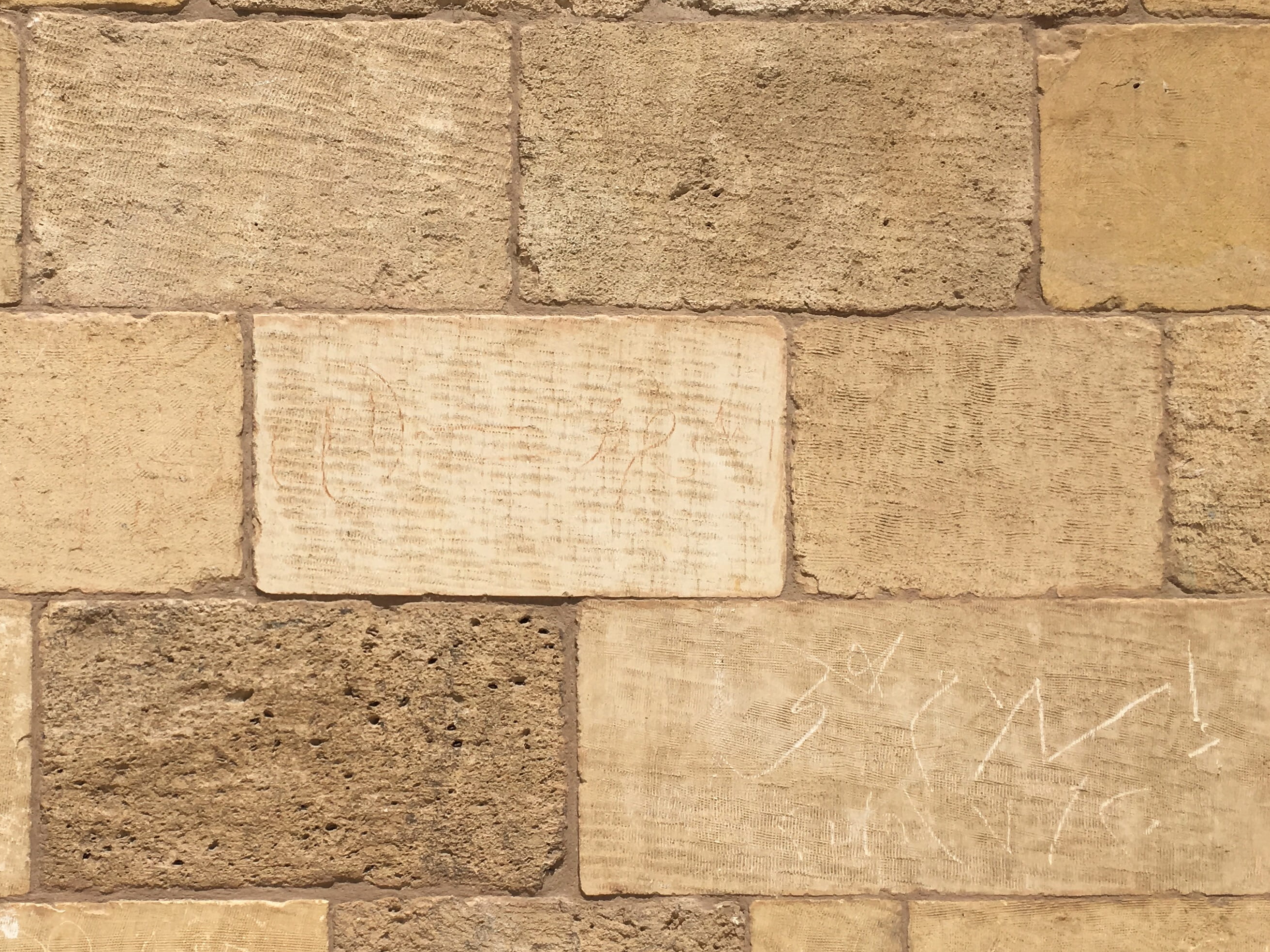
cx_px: 337
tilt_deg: +2.9
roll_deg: +0.4
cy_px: 560
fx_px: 1614
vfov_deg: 32.8
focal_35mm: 44
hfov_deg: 41.8
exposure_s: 1/3846
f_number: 2.2
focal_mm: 4.15
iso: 25
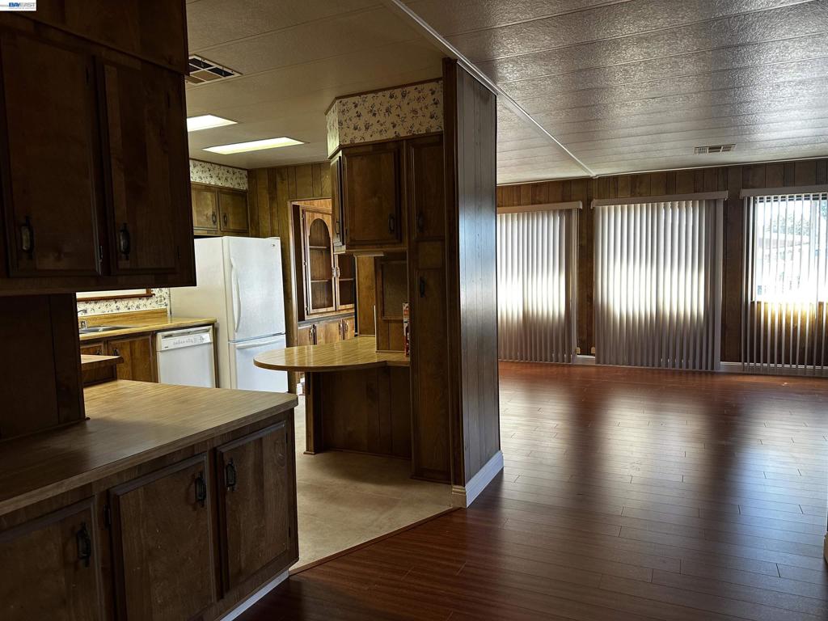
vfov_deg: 56.8
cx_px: 414
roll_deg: +0.9
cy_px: 310
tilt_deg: -3.9
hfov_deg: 71.6
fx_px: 574
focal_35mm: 24
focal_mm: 6.86
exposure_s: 1/60
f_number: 1.78
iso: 160
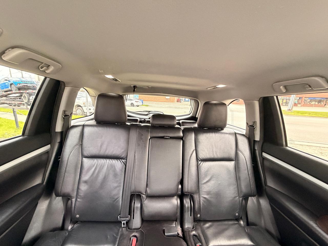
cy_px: 123
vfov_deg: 85.7
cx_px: 164
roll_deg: -1.6
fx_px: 133
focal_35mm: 14
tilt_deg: -10.6
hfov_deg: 102.1
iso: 500
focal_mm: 2.22
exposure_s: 1/60
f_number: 2.2
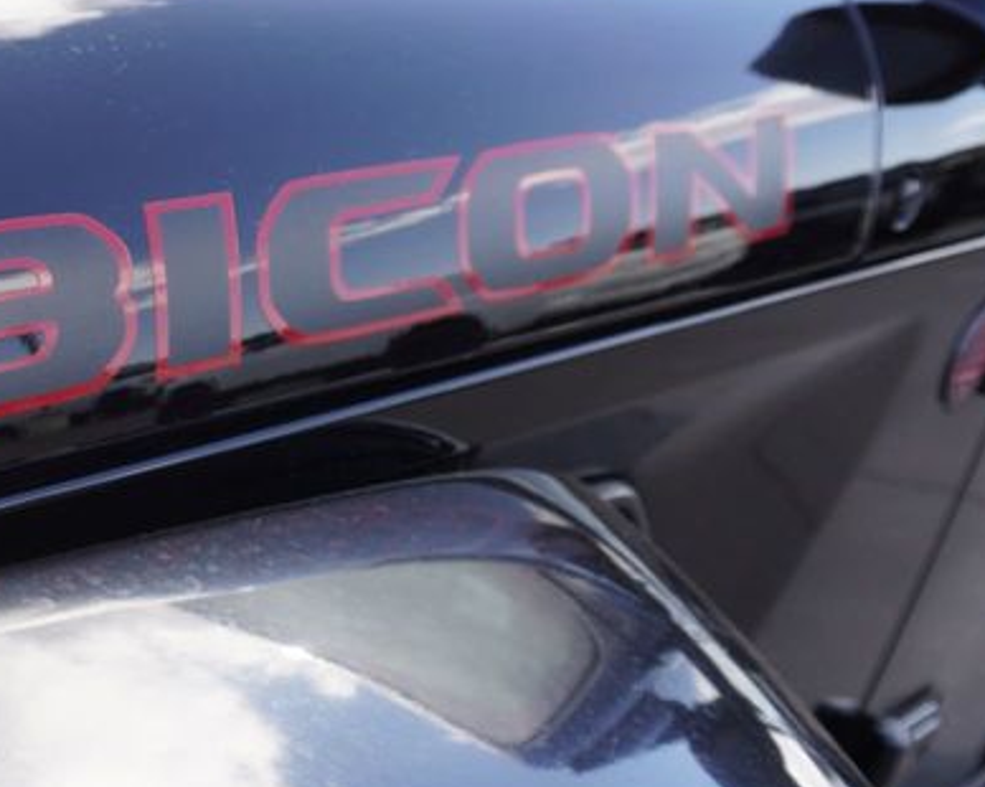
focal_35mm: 67
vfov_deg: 22.7
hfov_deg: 25.7
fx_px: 1952
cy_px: 513
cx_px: -157
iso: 100
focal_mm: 18
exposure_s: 1/100
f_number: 5
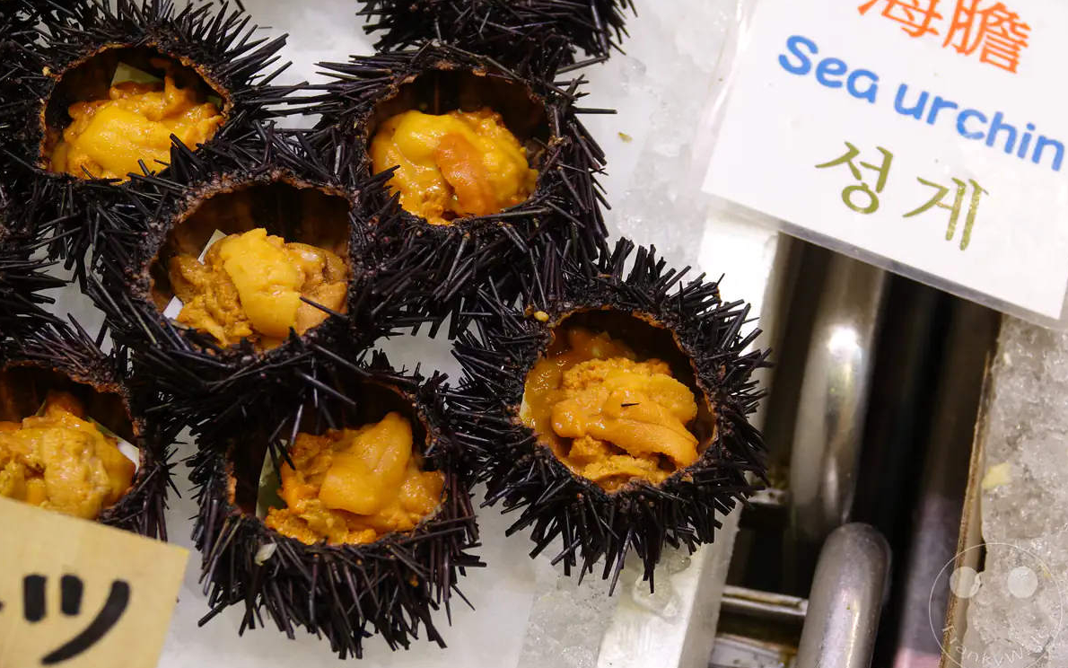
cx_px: 534
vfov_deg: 11.9
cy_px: 322
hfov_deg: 18.9
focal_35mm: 110
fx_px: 3202
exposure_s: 1/125
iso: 200
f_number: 4
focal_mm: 39.42
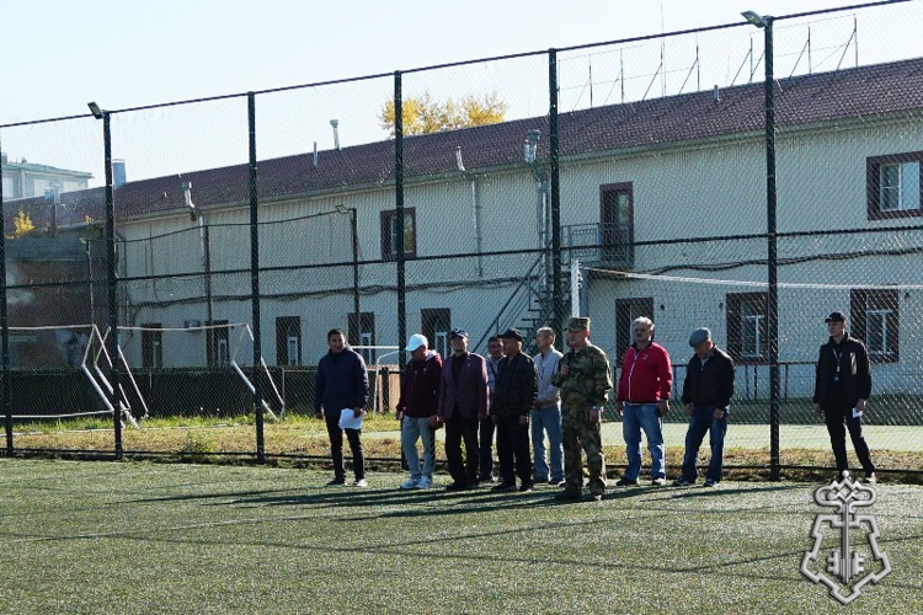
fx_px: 692
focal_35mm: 27
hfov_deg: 67.4
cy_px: 308
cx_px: 462
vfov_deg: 47.9
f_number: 5
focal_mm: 18
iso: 100
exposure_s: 1/400
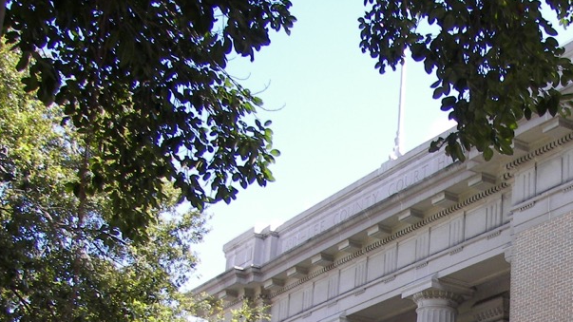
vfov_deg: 14.9
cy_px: 408
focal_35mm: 78
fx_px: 1185
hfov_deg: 26.2
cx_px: 522
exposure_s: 1/320
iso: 64
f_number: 2.8
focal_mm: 6
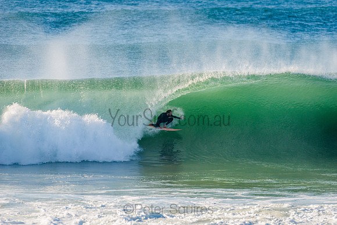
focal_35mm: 500
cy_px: 112
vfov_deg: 2.8
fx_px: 4681
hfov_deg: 4.1
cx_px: 168
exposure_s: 1/1600
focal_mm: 500
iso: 250
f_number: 5.6
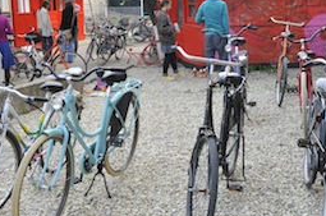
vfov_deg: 25.3
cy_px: 74
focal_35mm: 53
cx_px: 221
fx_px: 479
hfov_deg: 37.1
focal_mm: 18
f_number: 5.6
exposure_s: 1/60
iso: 800
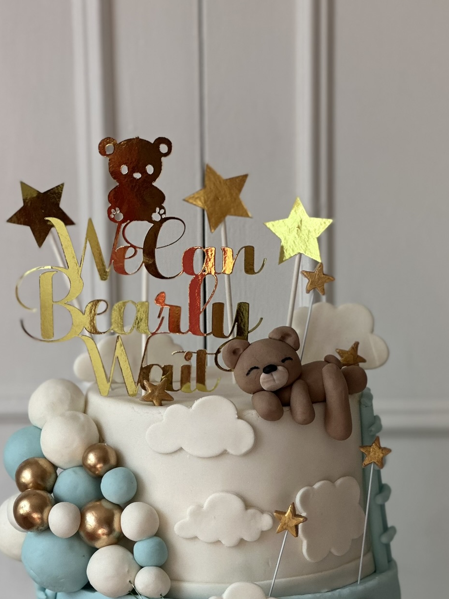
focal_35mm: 128
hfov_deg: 11.6
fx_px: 2214
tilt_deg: -10.1
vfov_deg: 15.3
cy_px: 494
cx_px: 208
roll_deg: +1.4
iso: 32
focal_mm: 9
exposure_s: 1/121
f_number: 2.8
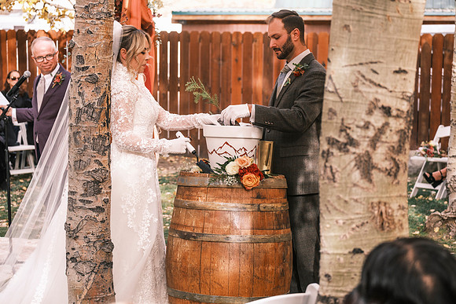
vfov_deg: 18.2
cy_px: 152
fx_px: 950
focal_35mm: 75
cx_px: 228
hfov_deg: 27.0
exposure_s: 1/500
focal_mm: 50
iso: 400
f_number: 3.2
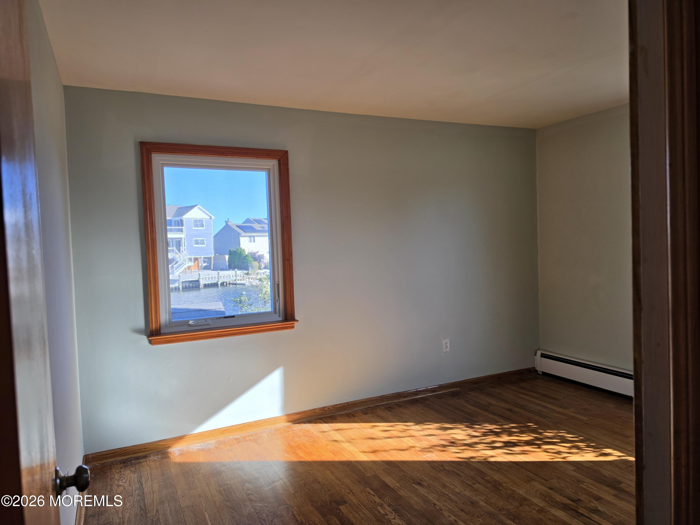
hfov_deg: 73.9
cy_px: 262
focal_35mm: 23
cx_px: 350
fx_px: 465
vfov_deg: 58.9
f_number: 1.4
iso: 10
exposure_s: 1/186
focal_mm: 6.5
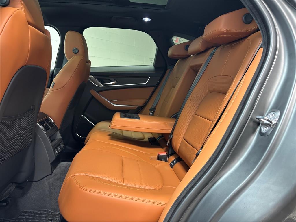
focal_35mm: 26
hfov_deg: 67.3
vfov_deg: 53.1
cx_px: 148
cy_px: 111
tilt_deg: -7.2
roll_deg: -0.8
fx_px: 222
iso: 125
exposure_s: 1/60
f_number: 1.6
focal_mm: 5.96
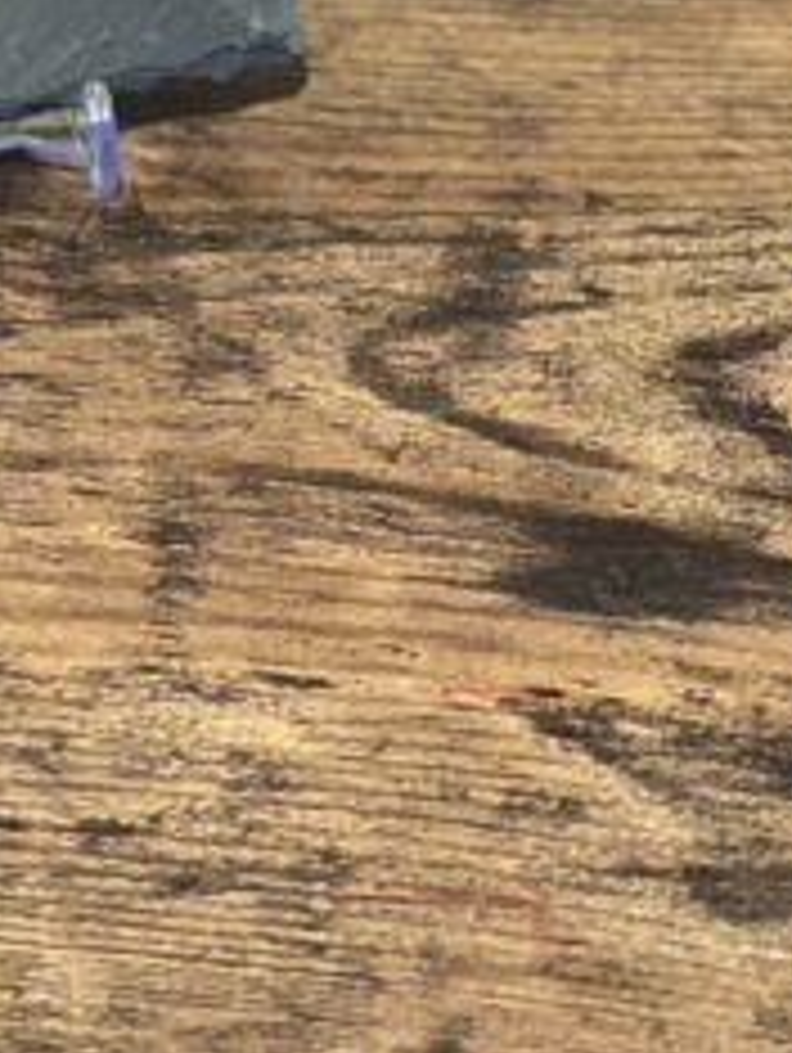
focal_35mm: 148
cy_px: -421
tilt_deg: -36.5
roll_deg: +0.1
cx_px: 40
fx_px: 4507
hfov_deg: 10.0
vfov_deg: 12.8
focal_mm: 6
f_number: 2
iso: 320
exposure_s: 1/33
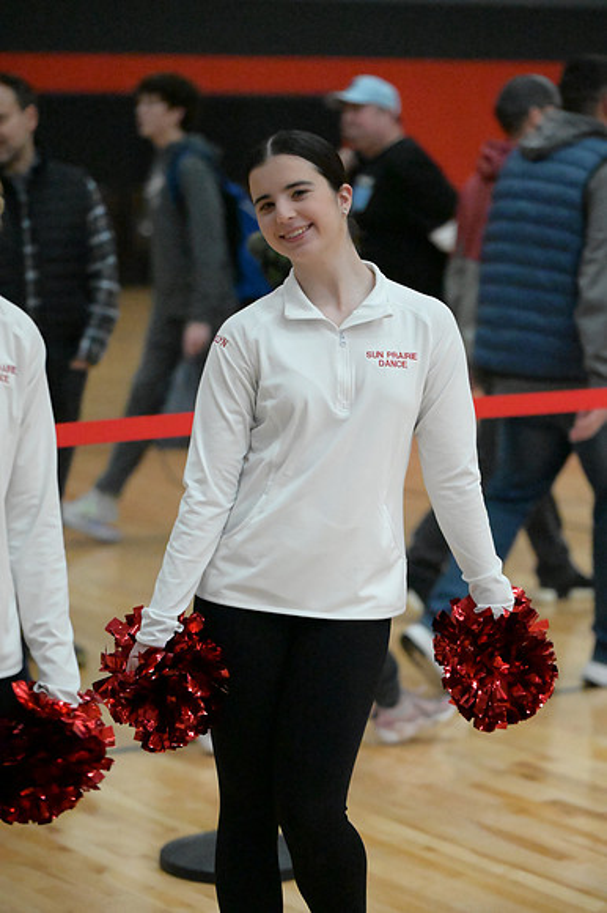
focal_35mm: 110
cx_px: 304
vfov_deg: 18.6
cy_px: 456
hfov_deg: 12.4
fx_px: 2785
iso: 45600
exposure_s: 1/8000
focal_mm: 110
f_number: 2.8
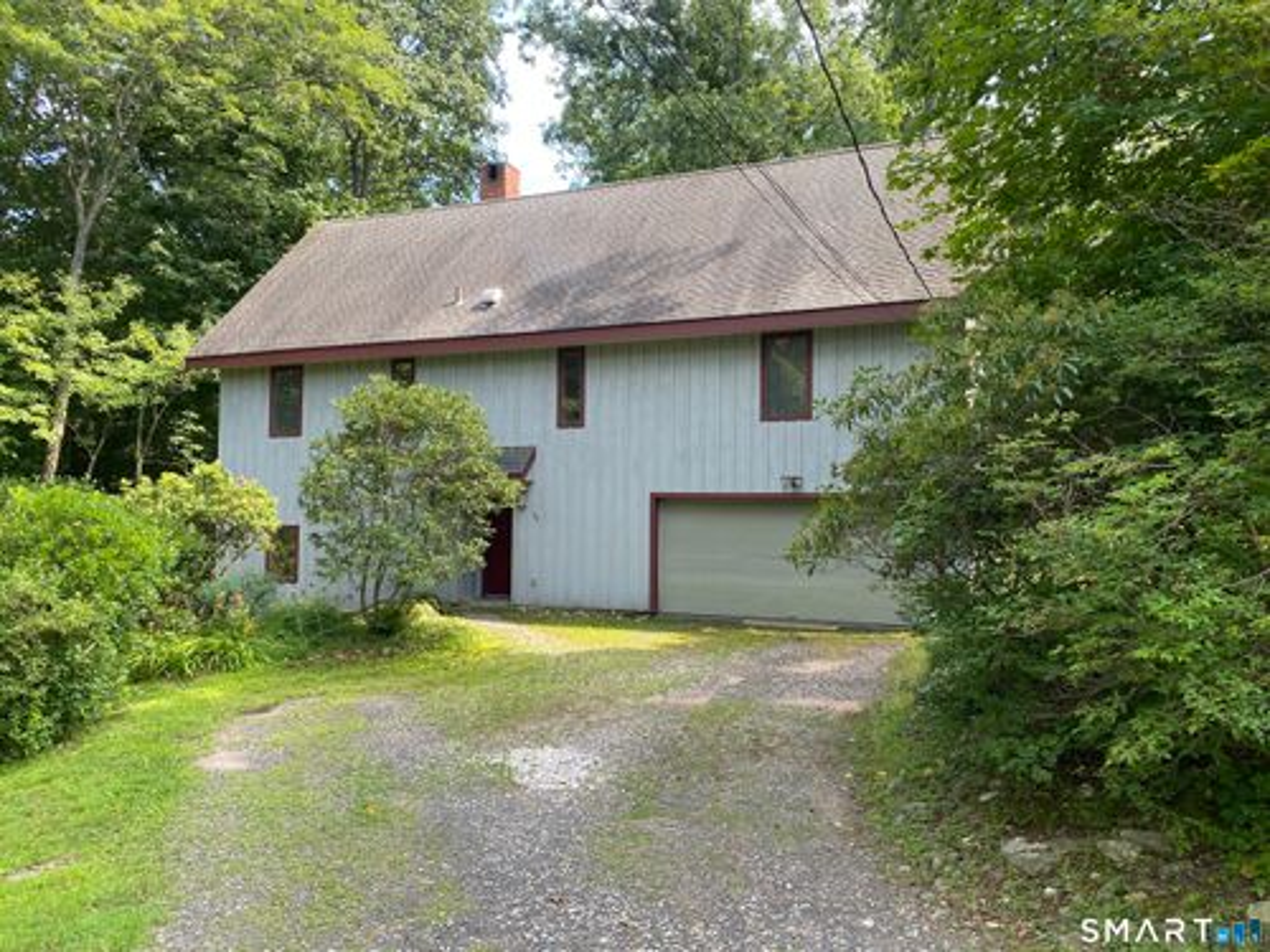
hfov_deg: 67.3
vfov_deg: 53.1
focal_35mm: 26
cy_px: 476
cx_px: 635
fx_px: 954
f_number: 1.8
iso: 40
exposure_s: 1/121
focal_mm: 4.25
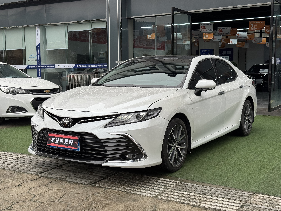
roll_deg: +0.9
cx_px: 140
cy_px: 106
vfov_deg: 30.3
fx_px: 390
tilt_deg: -4.8
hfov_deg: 39.7
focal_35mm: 48
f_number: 1.78
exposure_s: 1/345
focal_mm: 6.76
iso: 64
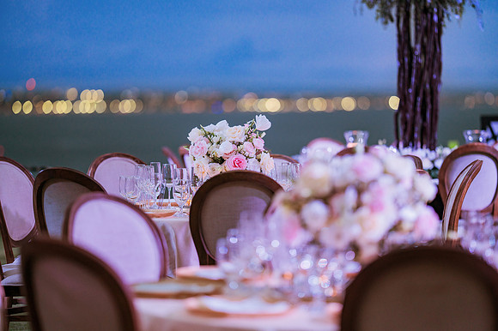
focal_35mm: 135
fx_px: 1866
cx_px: 249
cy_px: 166
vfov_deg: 10.1
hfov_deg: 15.2
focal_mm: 135
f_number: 1.8
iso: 500
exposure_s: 1/160
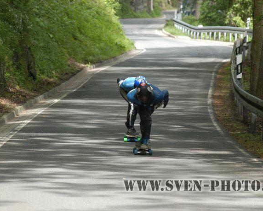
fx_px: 2647
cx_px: 150
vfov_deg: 4.6
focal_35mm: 340
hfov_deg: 5.7
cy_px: 106
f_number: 5.6
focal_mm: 200
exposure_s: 1/350
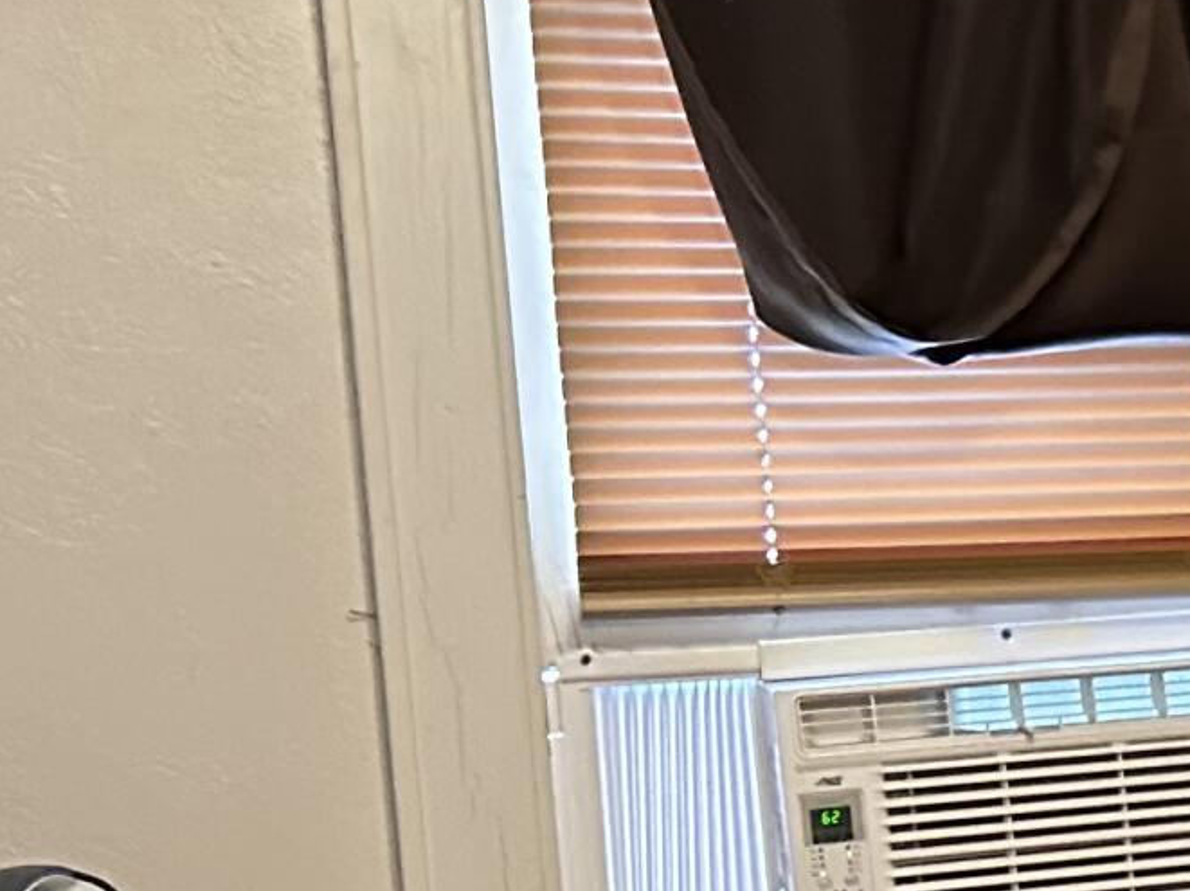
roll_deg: +2.2
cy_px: 761
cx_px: 2123
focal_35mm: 109
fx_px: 3745
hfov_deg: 15.6
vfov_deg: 13.5
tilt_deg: -10.9
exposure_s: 1/40
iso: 800
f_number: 1.78
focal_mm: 6.86
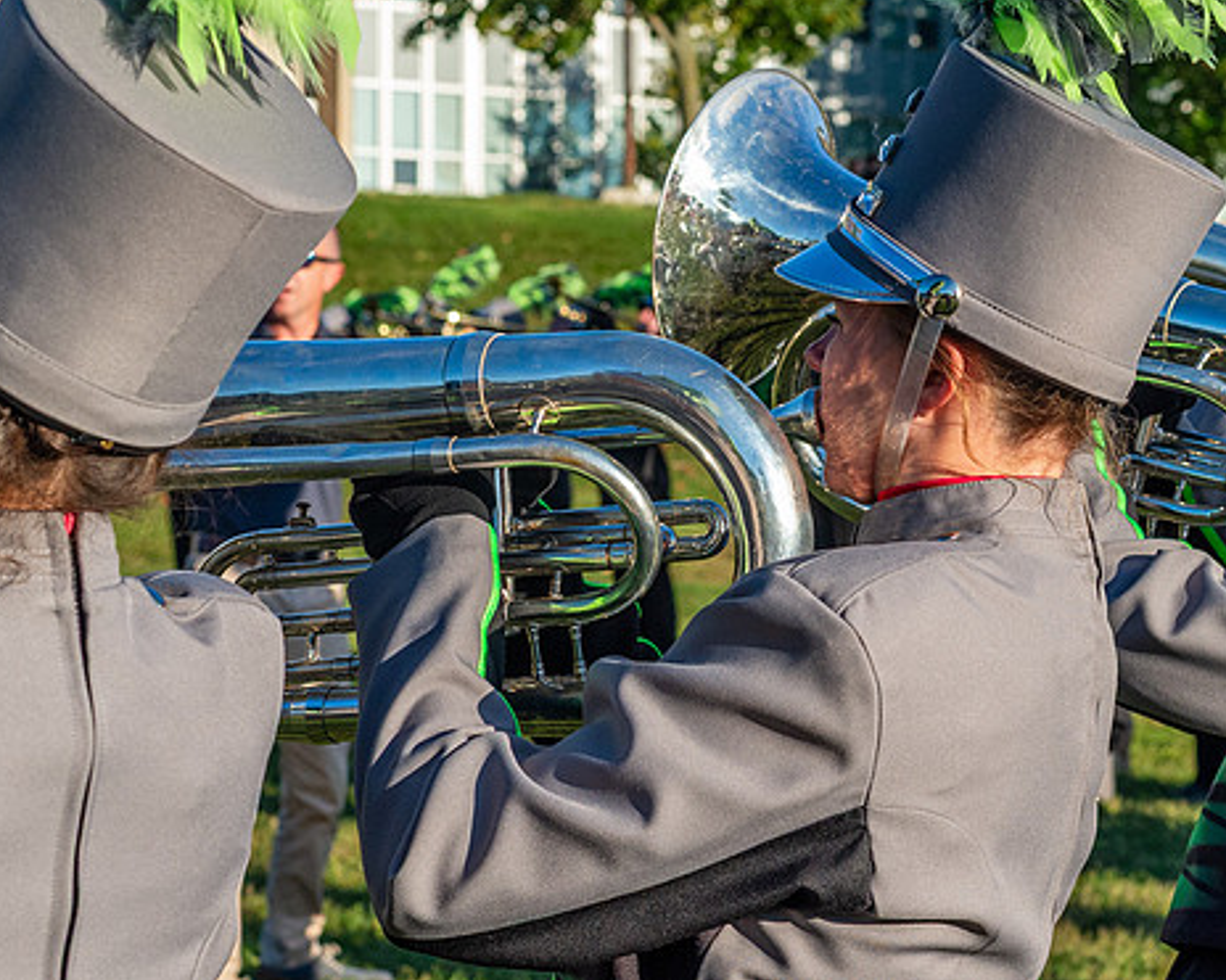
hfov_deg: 20.7
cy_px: 397
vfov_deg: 16.7
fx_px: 3338
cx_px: 854
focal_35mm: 92
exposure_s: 1/5000
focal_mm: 50
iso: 1600
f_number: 5.6
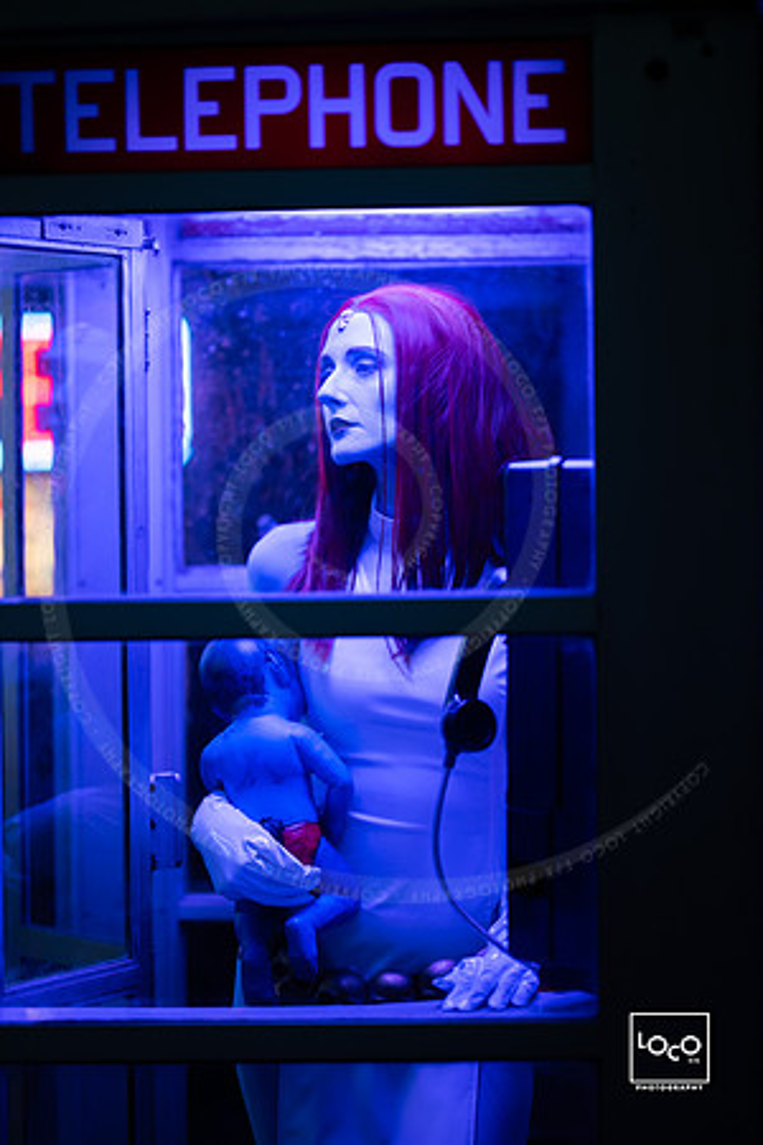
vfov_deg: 23.9
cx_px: 382
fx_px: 2702
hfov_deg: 16.1
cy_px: 572
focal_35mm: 85
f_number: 1.3
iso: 200
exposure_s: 1/250
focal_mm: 85
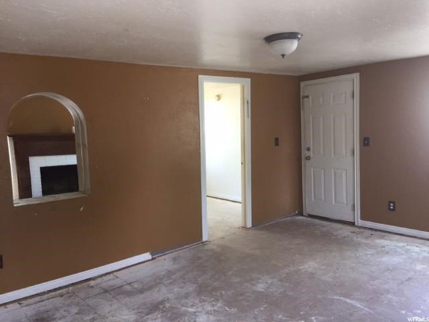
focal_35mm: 29
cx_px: 214
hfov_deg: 61.7
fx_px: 359
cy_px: 161
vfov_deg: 48.2
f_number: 2.2
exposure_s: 1/30
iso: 50
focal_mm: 4.15
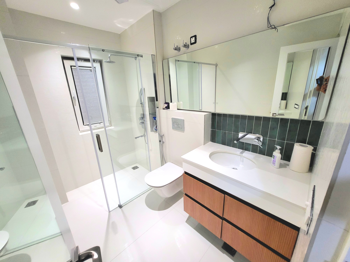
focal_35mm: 13
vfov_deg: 89.9
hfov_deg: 106.2
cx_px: 175
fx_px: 131
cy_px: 131
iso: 200
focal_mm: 1.74
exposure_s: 1/50
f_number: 2.2
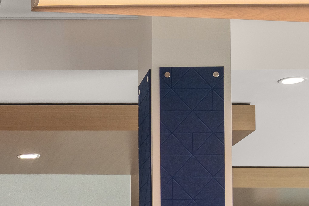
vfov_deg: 10.0
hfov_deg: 15.1
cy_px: 377
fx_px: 1107
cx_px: -111
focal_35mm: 129
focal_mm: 22.9
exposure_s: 1/40
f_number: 9
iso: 320
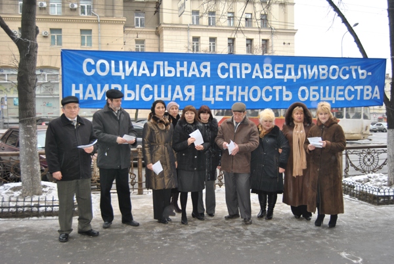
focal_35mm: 39
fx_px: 427
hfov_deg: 49.5
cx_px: 197
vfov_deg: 34.3
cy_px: 132
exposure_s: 1/80
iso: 200
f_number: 4
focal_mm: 26
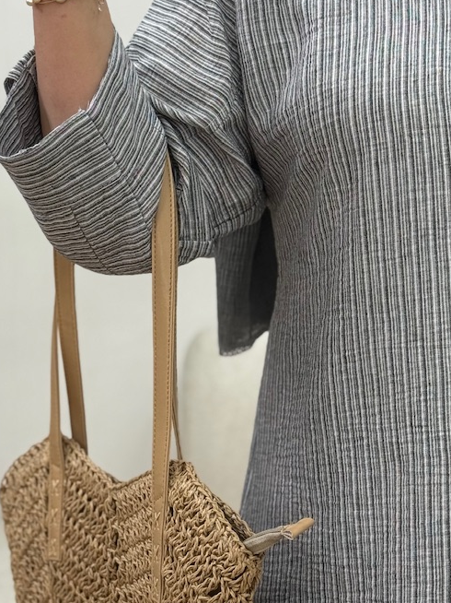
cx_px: 152
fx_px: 1634
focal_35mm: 94
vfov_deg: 20.9
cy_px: 285
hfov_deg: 15.7
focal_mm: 6.76
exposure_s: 1/527
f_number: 1.78
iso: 64
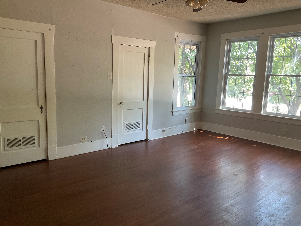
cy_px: 113
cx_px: 150
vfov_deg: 48.2
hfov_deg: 61.7
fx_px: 252
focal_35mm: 29
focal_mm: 3
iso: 125
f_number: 1.8
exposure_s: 1/60
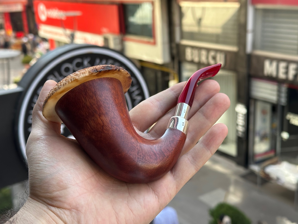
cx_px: 149
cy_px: 112
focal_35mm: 48
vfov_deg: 30.3
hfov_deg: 39.7
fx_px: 413
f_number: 1.78
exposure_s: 1/363
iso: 64
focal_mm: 6.86
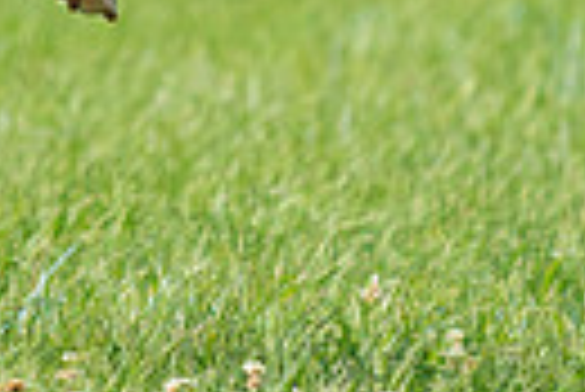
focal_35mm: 1347
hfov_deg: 1.5
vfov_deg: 1.0
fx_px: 21913
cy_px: -448
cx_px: -117
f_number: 6.3
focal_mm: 303
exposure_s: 1/4000
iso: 1250
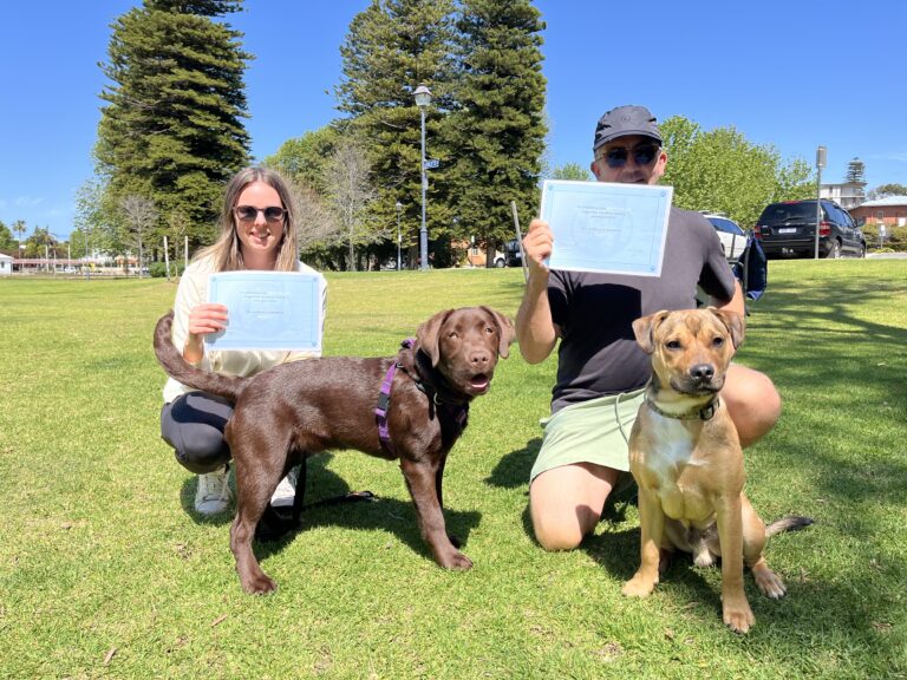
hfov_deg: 67.3
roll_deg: -0.3
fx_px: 681
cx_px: 454
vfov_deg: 53.1
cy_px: 340
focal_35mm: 26
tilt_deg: -6.5
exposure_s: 1/2571
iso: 50
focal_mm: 5.1
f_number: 1.6
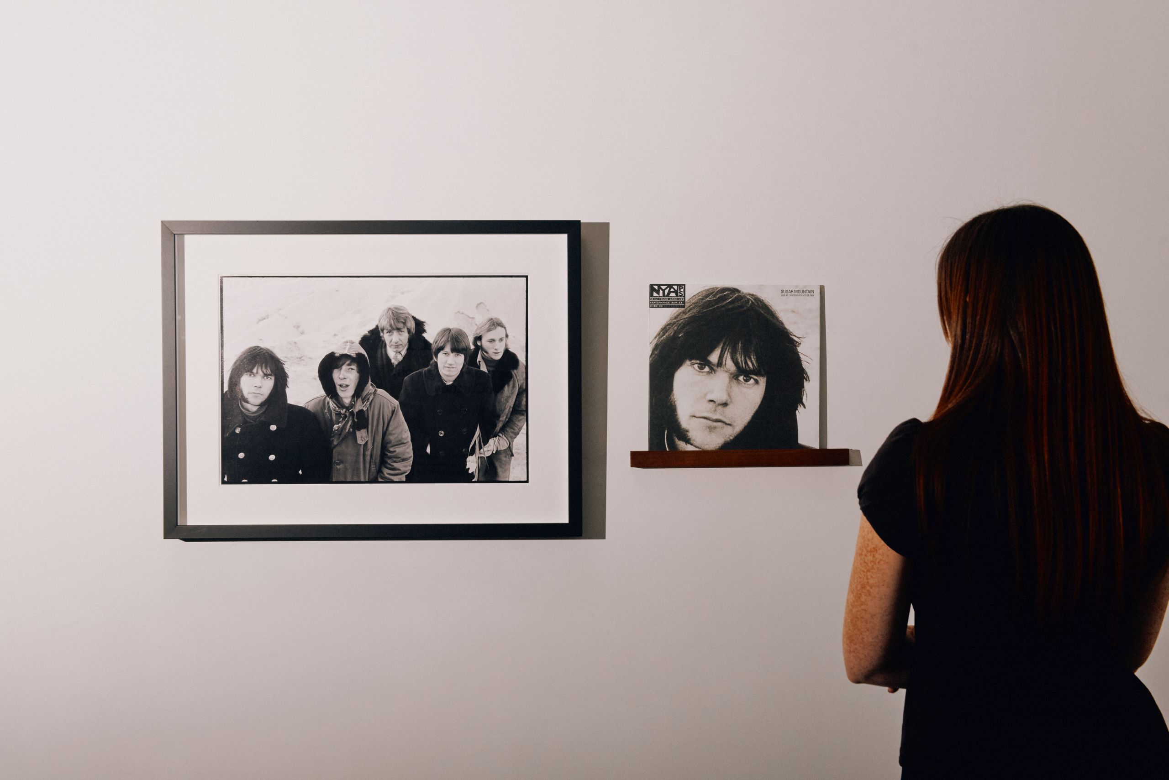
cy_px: 390
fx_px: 1559
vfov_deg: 28.1
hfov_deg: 41.1
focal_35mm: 48
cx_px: 584
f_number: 9
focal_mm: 48
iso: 640
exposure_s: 1/160
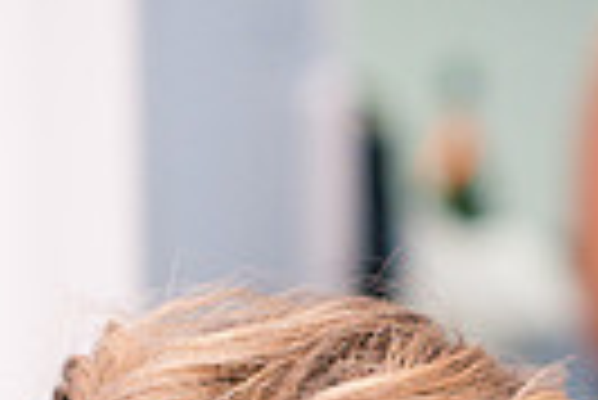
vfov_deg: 6.2
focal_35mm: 218
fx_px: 3625
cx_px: 423
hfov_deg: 9.4
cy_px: 649
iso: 640
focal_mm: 50
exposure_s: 1/160
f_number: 2.8
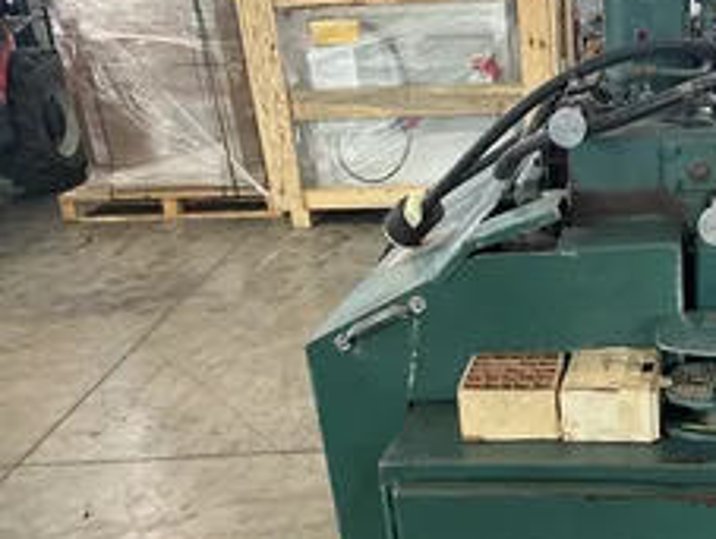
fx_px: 1057
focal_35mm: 51
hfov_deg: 35.8
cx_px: 606
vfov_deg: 28.2
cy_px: 400
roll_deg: +2.0
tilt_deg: -25.0
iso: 64
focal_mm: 3
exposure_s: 1/92
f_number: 1.8
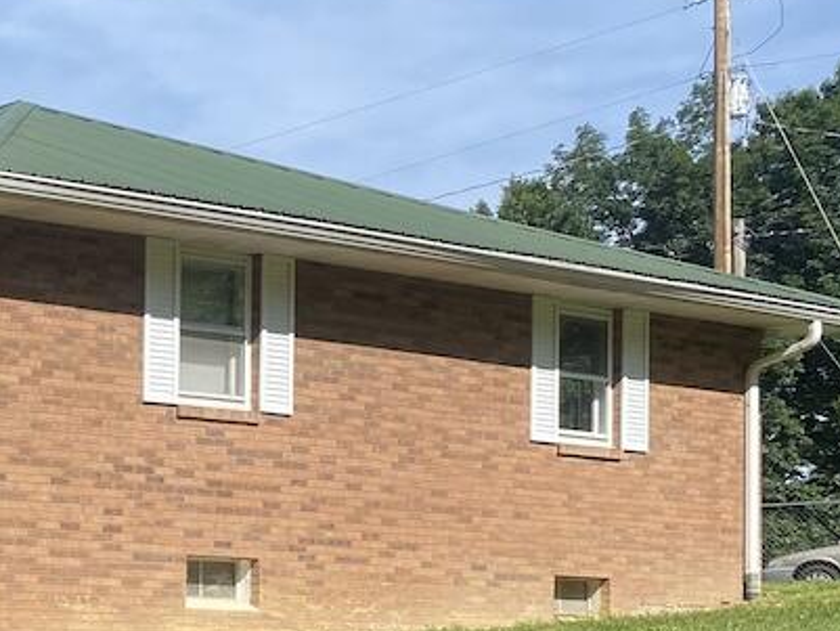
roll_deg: -1.7
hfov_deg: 19.9
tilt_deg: +5.2
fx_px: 2015
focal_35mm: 83
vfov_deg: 17.6
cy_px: 507
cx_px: -473
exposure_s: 1/2755
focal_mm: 4.25
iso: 32
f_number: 1.8
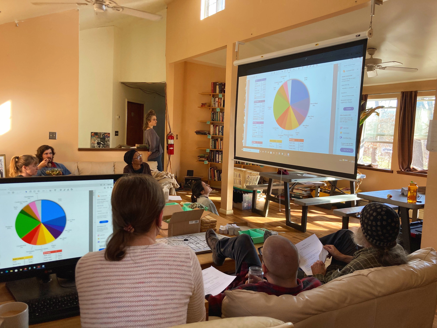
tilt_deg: -4.8
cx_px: 218
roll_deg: -2.3
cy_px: 164
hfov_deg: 63.4
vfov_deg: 49.7
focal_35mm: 28
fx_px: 353
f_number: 1.8
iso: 64
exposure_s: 1/120
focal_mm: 3.99
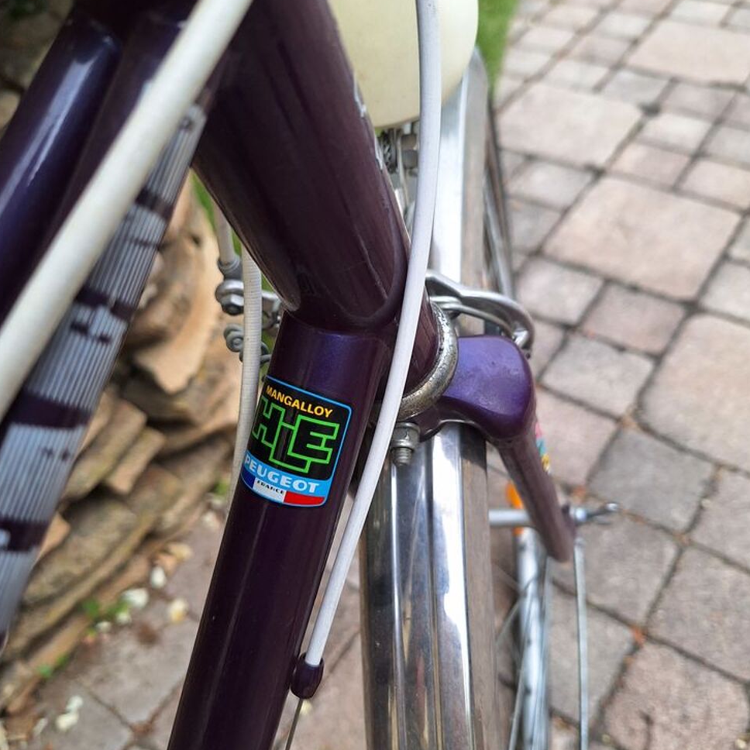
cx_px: 366
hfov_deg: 57.3
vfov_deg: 57.3
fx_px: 686
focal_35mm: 28
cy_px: 381
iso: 40
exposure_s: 1/333
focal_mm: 5.54
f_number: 1.8
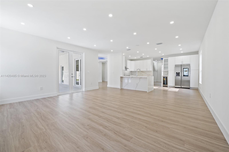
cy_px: 76
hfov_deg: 104.3
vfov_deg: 81.1
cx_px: 114
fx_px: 89
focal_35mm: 14
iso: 200
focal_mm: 14
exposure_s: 1/6
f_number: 8
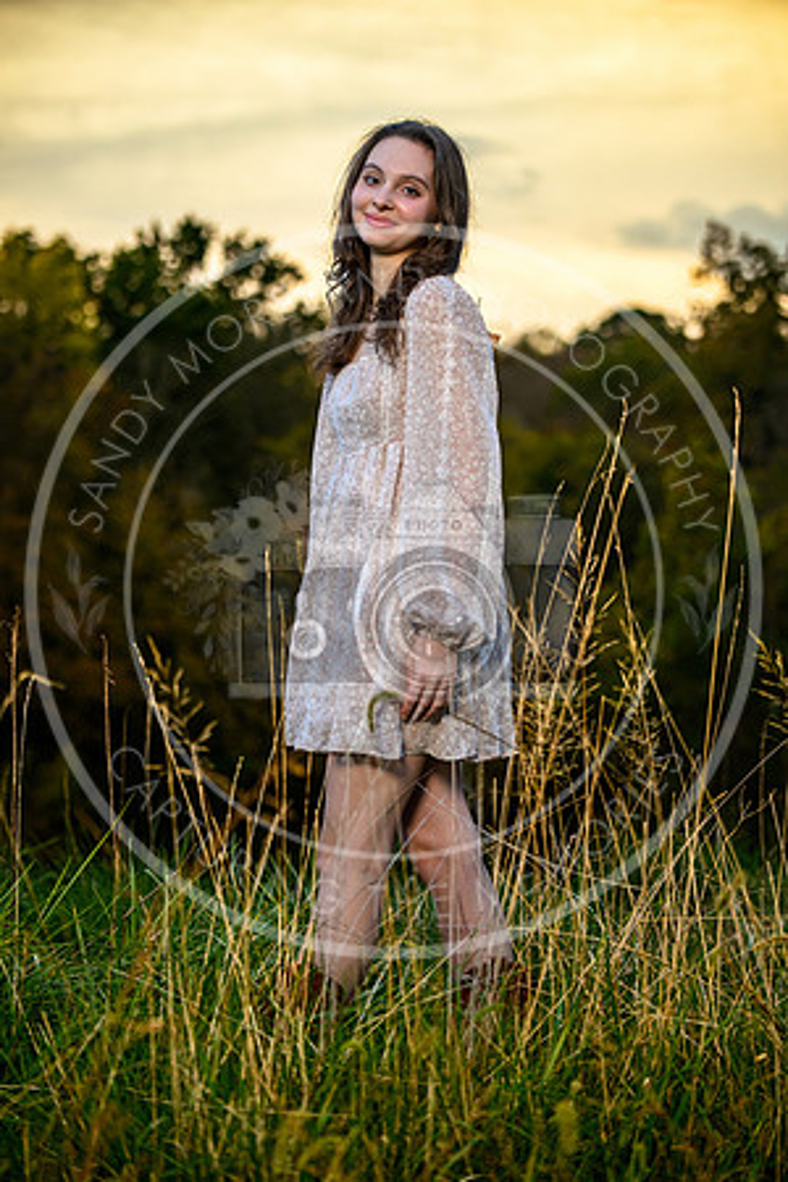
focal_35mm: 70
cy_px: 591
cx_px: 394
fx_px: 2298
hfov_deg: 19.5
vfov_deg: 28.8
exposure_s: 1/160
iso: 1250
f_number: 2.8
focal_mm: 70
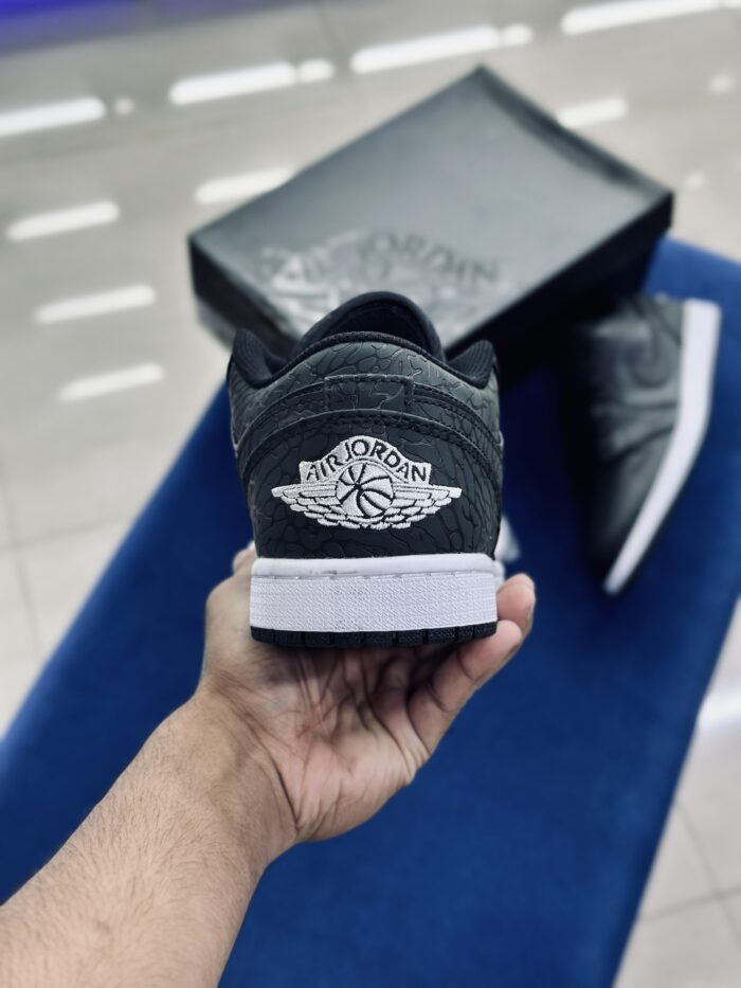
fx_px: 1370
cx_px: 370
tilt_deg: -56.7
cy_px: 494
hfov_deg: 30.3
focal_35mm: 48
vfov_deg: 39.7
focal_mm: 6.86
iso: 100
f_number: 1.78
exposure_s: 1/100
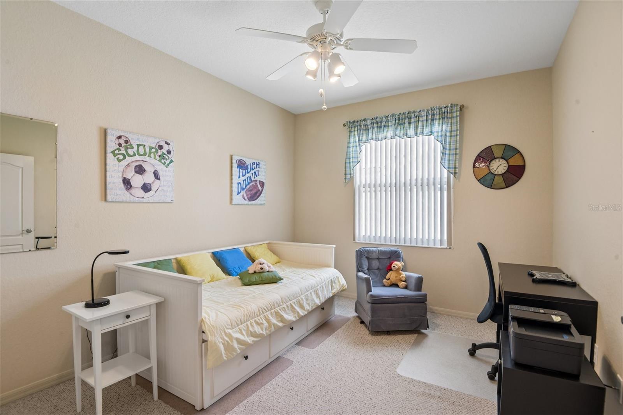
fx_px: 277
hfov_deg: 96.7
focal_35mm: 16
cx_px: 312
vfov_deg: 73.7
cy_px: 208
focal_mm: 16
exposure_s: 1/25
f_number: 8
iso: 400
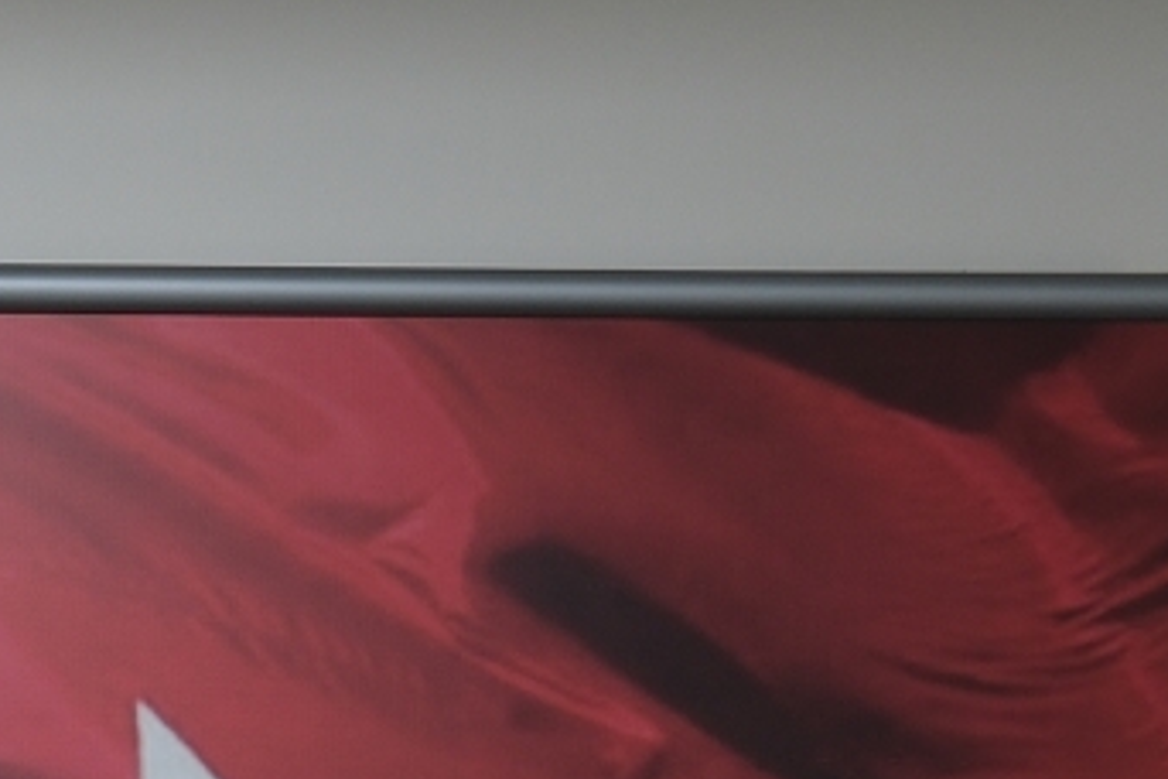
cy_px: 1773
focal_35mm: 218
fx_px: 7072
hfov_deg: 9.4
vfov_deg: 6.1
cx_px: 120
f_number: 4
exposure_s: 1/30
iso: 320
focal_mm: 30.8
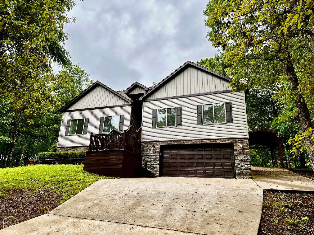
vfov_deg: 56.8
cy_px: 118
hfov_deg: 71.6
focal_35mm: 24
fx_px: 218
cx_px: 157
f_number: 1.78
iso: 80
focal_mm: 6.86
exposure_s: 1/864
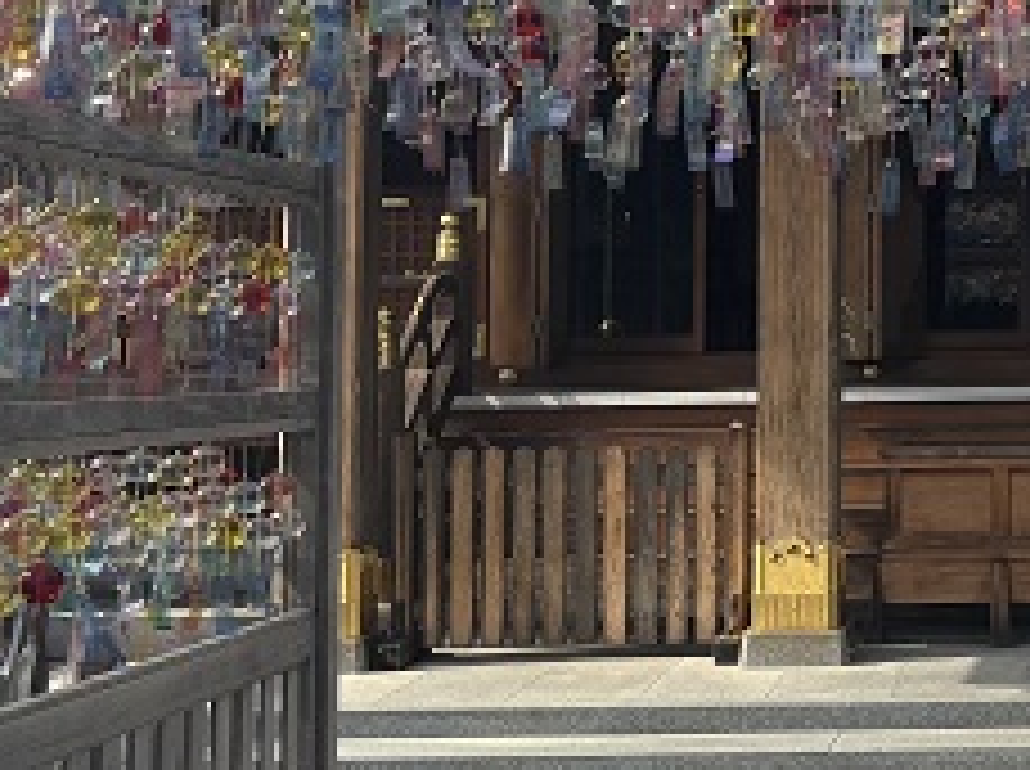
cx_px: 1133
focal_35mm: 91
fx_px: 2703
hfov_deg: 20.6
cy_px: 81
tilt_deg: +5.5
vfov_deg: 16.0
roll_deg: +0.7
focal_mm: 5.96
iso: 50
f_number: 1.6
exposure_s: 1/1590
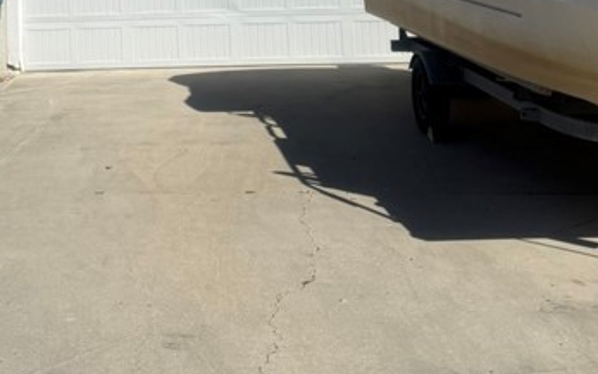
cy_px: -157
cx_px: 69
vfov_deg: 16.2
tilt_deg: +8.0
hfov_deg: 26.6
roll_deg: +1.2
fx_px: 1223
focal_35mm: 75
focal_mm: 6.76
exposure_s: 1/9091
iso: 80
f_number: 1.78
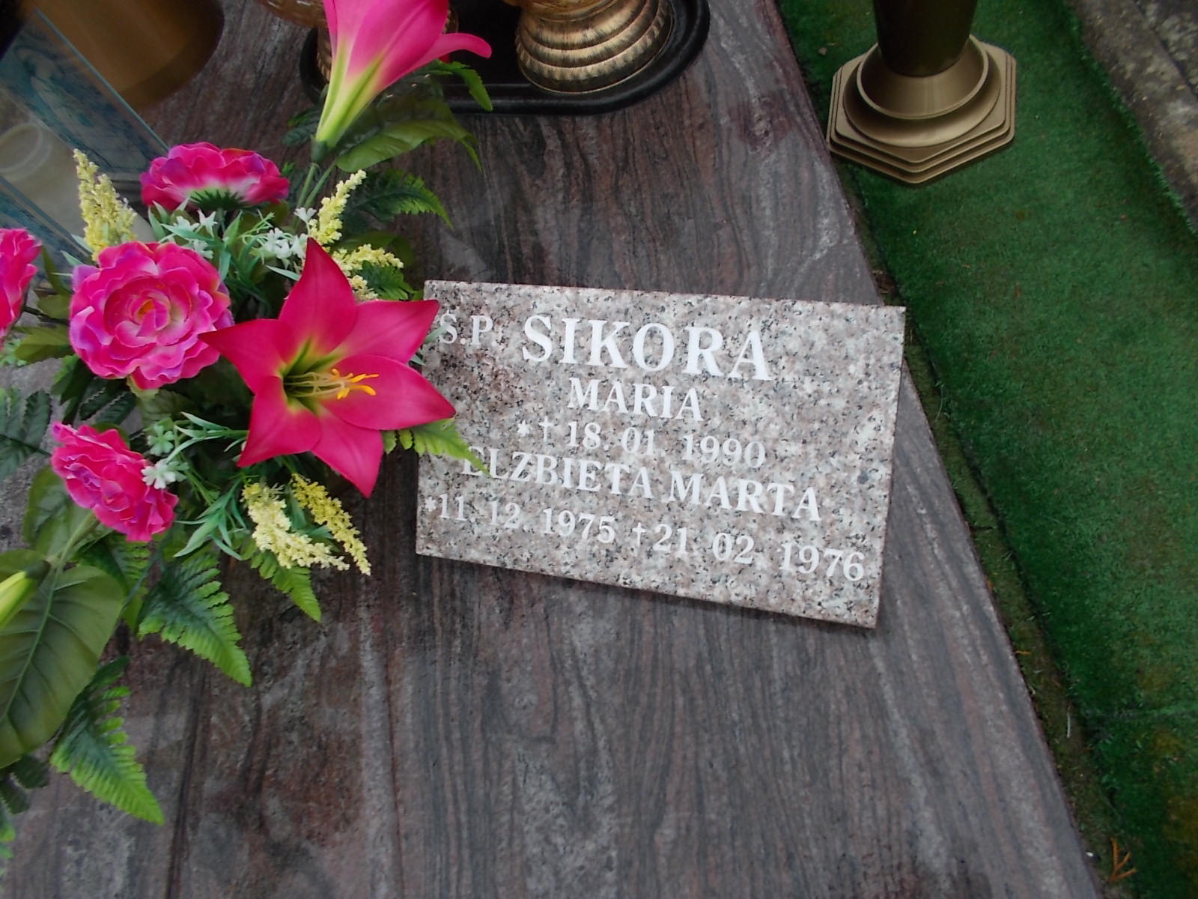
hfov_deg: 67.3
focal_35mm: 26
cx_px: 599
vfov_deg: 53.1
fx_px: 900
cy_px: 450
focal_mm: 4.6
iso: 80
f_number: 3.2
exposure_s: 1/60
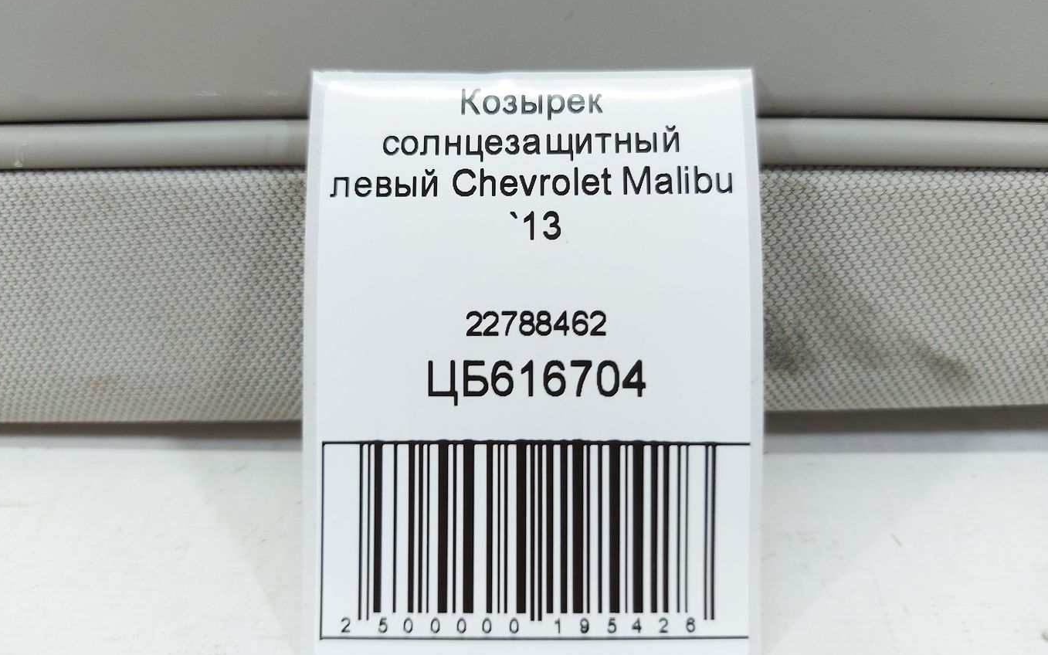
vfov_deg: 47.5
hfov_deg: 70.4
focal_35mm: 26
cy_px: 282
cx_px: 515
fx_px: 743
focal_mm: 5.23
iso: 64
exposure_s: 1/50
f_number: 1.8
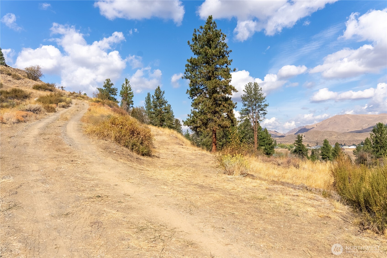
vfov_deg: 53.2
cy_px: 129
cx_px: 194
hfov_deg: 73.7
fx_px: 258
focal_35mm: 24
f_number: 6.3
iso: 100
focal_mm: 24
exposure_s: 1/8000
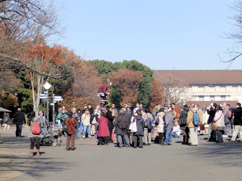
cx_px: 121
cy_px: 90
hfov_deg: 17.1
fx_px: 804
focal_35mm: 115
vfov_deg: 12.9
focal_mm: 20.6
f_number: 4.8
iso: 80
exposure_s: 1/400
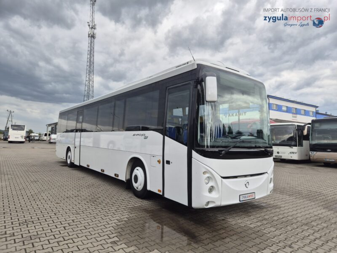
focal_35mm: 23
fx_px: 224
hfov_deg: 73.9
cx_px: 168
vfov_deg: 58.9
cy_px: 126
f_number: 1.8
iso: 25
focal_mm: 5.4
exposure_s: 1/227
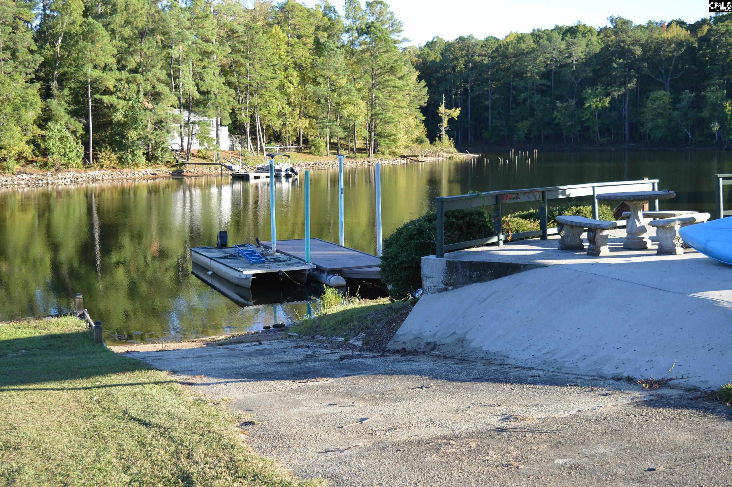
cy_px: 244
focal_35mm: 42
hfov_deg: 46.4
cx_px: 366
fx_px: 853
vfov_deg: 31.8
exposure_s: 1/125
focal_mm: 28
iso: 100
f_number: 5.6
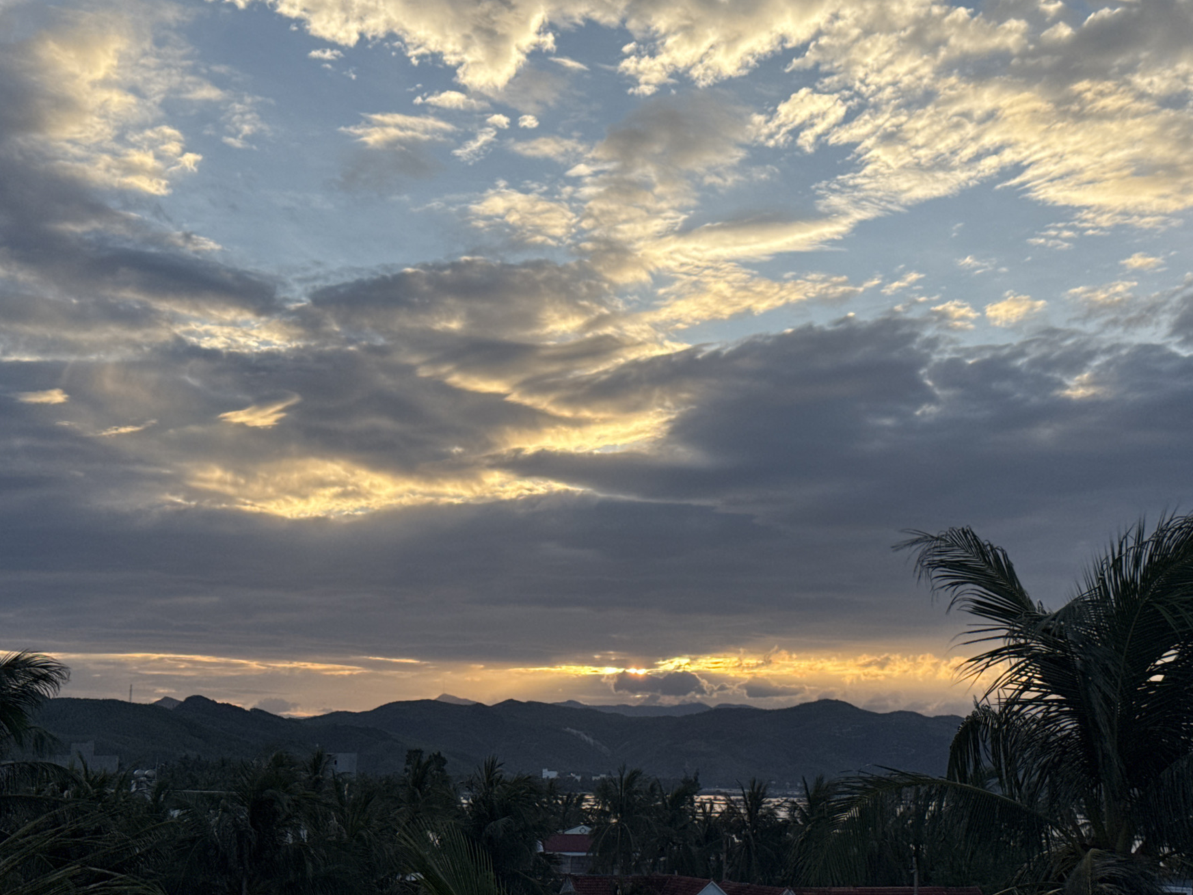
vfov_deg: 26.5
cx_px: 628
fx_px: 1896
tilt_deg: +8.3
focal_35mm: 55
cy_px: 495
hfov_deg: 34.9
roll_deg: -1.3
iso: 64
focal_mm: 6.76
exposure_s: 1/2667
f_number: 1.78
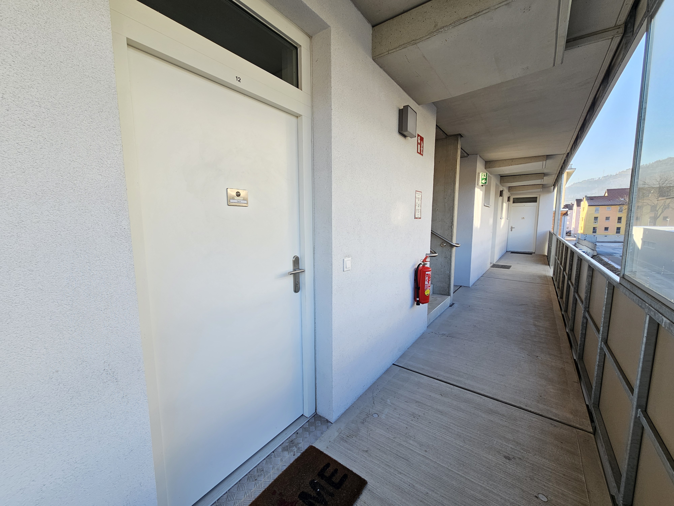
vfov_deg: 89.9
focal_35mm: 13
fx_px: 253
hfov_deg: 106.2
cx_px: 337
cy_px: 253
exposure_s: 1/127
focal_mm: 2.2
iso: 50
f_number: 2.2
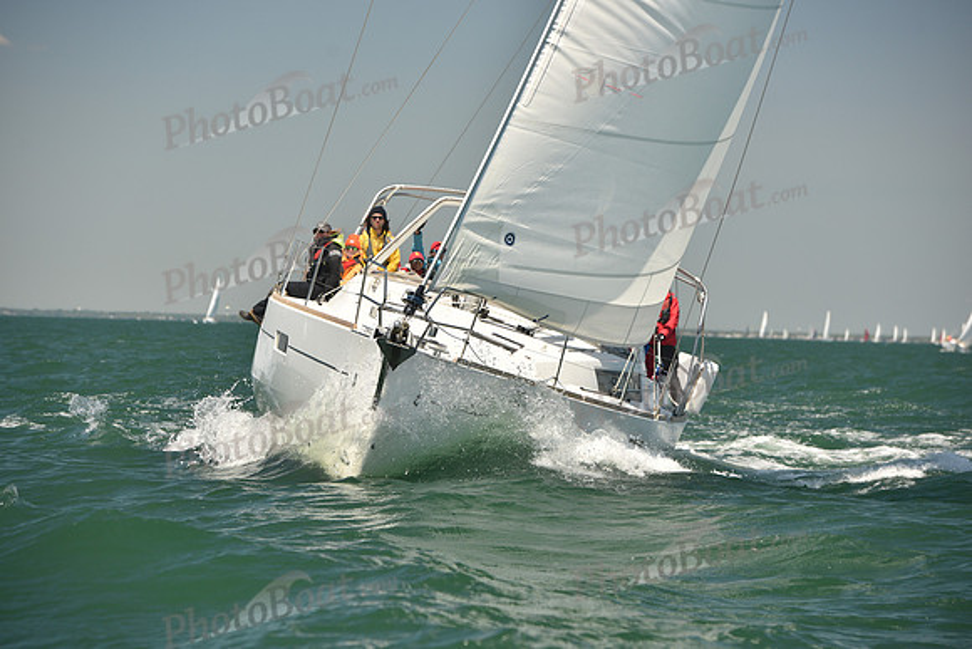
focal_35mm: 155
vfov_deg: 8.9
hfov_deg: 13.2
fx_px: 4186
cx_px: 486
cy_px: 324
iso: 250
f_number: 5.6
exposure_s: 1/800
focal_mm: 155
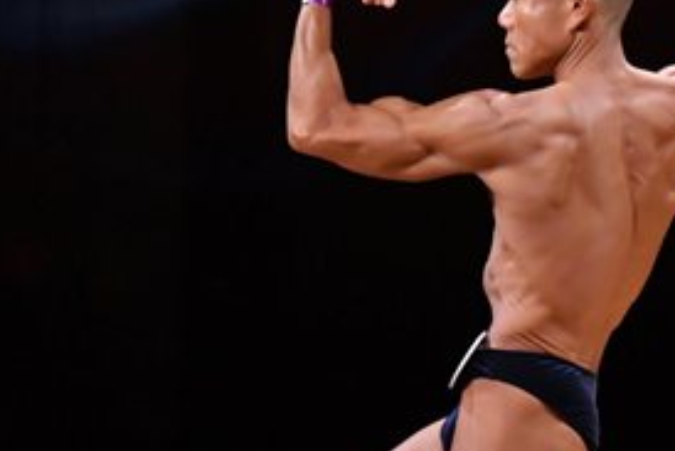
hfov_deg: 3.0
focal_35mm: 678
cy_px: 355
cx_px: 553
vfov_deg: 2.0
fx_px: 12719
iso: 4000
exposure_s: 1/400
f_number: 5.6
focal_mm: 160
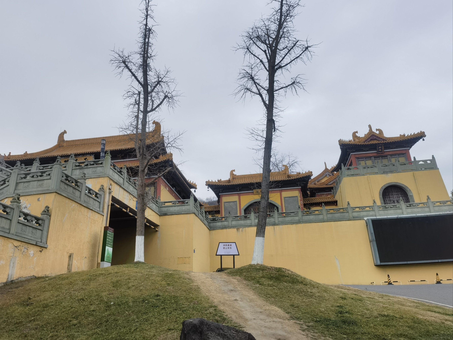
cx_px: 226
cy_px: 170
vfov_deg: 51.4
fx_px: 353
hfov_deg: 65.3
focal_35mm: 27
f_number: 1.9
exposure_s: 1/588
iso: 50
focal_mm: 6.67
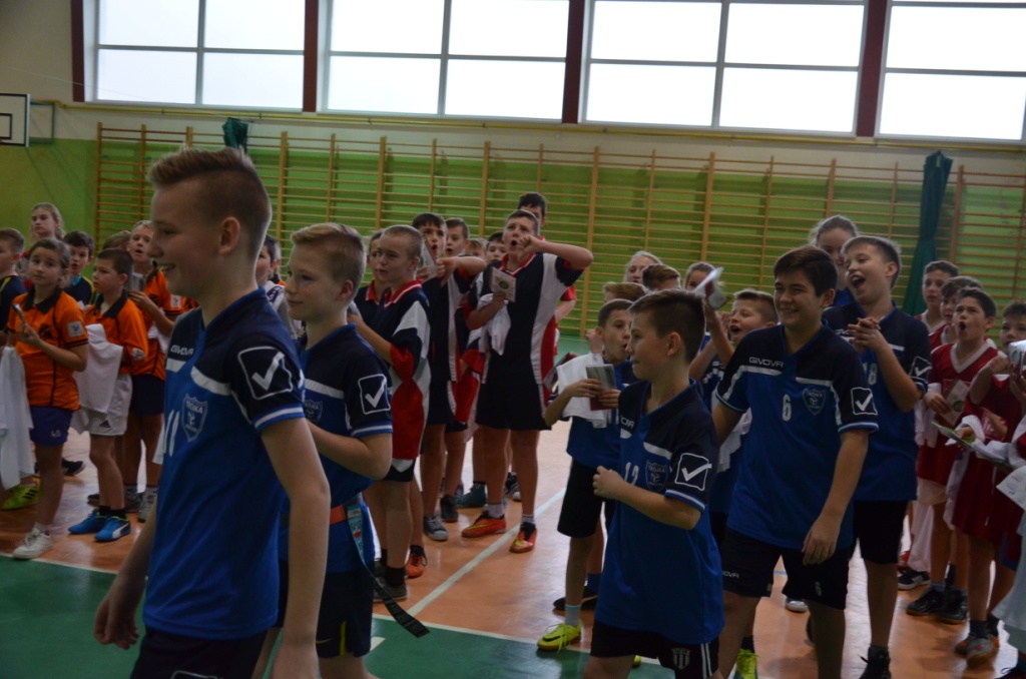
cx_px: 513
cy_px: 340
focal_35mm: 39
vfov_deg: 34.1
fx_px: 1109
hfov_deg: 49.6
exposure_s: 1/160
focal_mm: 26
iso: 1600
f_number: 4
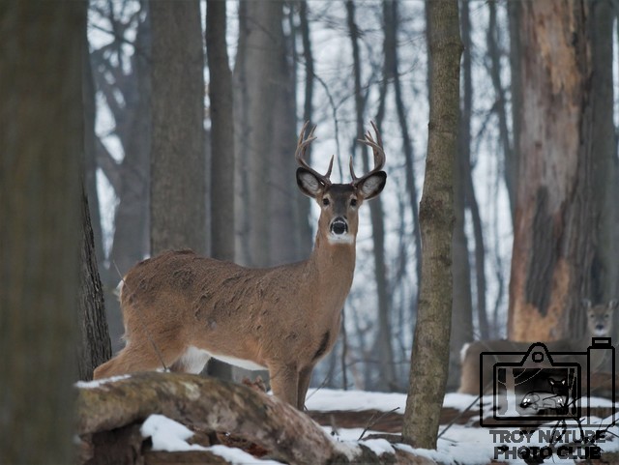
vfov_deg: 3.5
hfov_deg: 4.6
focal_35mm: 428
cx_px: 310
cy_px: 232
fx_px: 7659
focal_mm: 214
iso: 2000
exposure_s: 1/320
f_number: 5.1
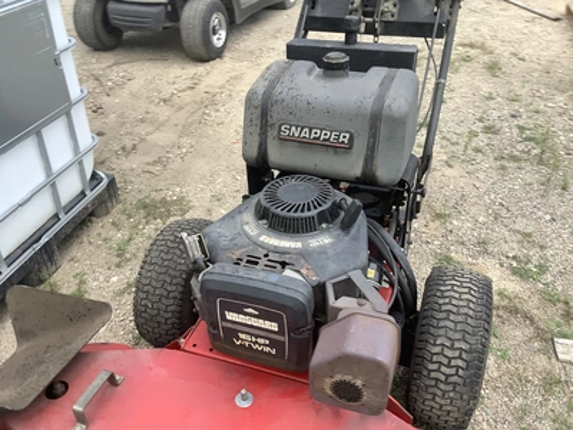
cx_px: 286
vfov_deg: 45.4
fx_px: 513
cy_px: 215
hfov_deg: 58.4
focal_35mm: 31
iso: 64
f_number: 2.4
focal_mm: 3.3
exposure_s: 1/60
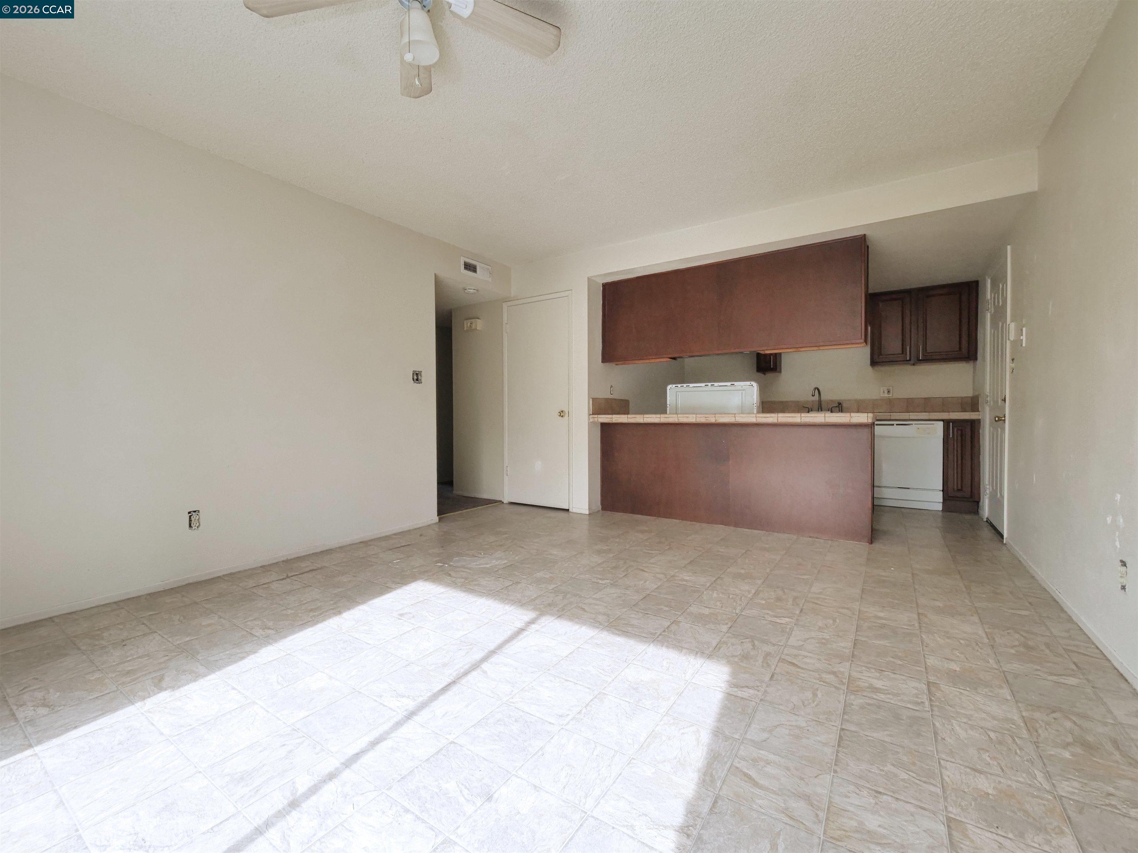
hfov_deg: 102.1
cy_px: 426
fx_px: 460
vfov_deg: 85.7
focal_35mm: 14
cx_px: 569
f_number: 7.1
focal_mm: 7
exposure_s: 1/160
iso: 800
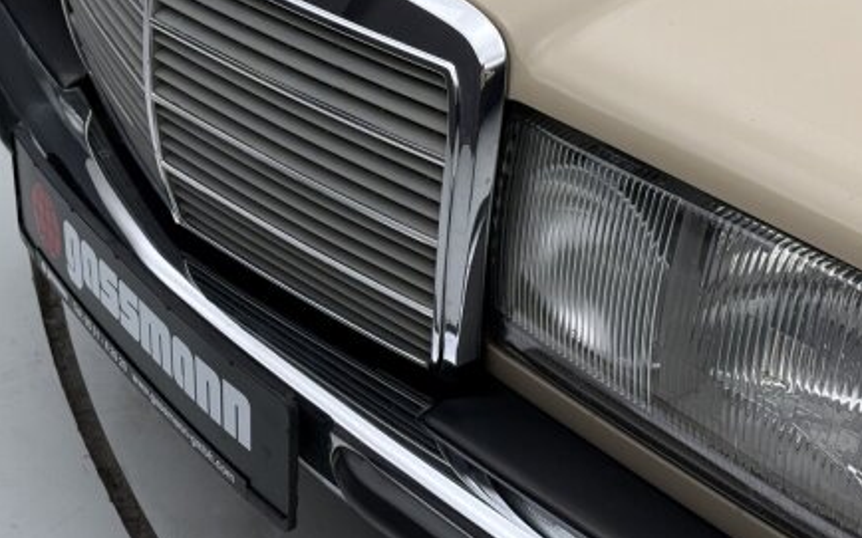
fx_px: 1761
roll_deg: +0.7
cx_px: 316
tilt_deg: -28.2
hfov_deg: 27.4
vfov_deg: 17.2
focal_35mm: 75
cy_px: 73
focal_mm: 6.76
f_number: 1.78
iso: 80
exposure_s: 1/99
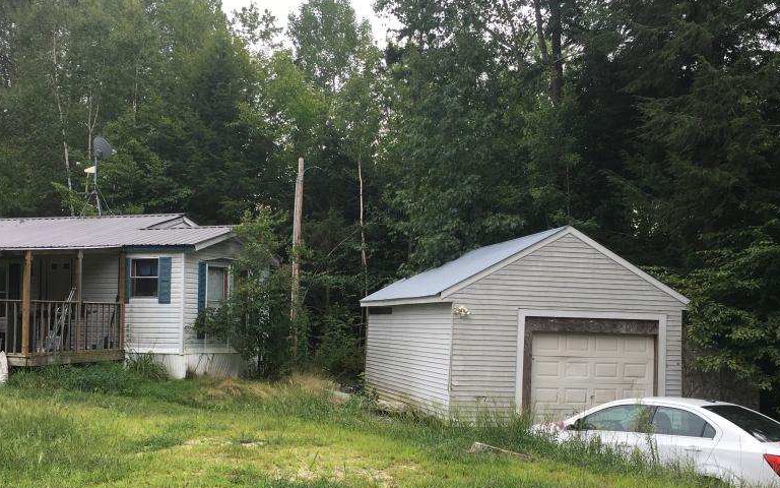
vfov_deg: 31.0
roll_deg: -0.6
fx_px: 872
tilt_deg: +0.2
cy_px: 323
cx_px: 378
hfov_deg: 48.2
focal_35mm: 41
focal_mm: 4.15
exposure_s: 1/242
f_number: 2.2
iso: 25
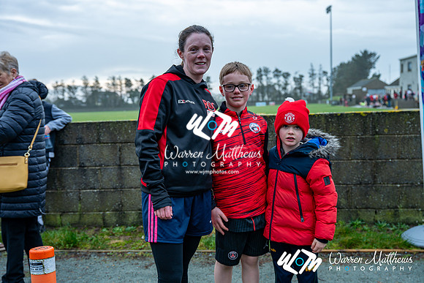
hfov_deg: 48.4
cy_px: 142
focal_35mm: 40
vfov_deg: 33.4
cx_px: 212
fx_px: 471
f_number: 4
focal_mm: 40
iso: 100
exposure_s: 1/250
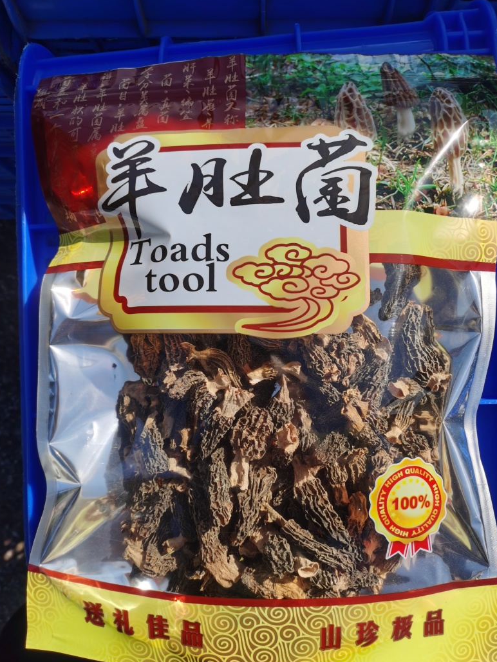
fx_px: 536
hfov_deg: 49.8
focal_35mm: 28
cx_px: 248
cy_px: 328
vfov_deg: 63.4
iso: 50
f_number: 1.8
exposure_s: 1/4016
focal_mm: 5.58
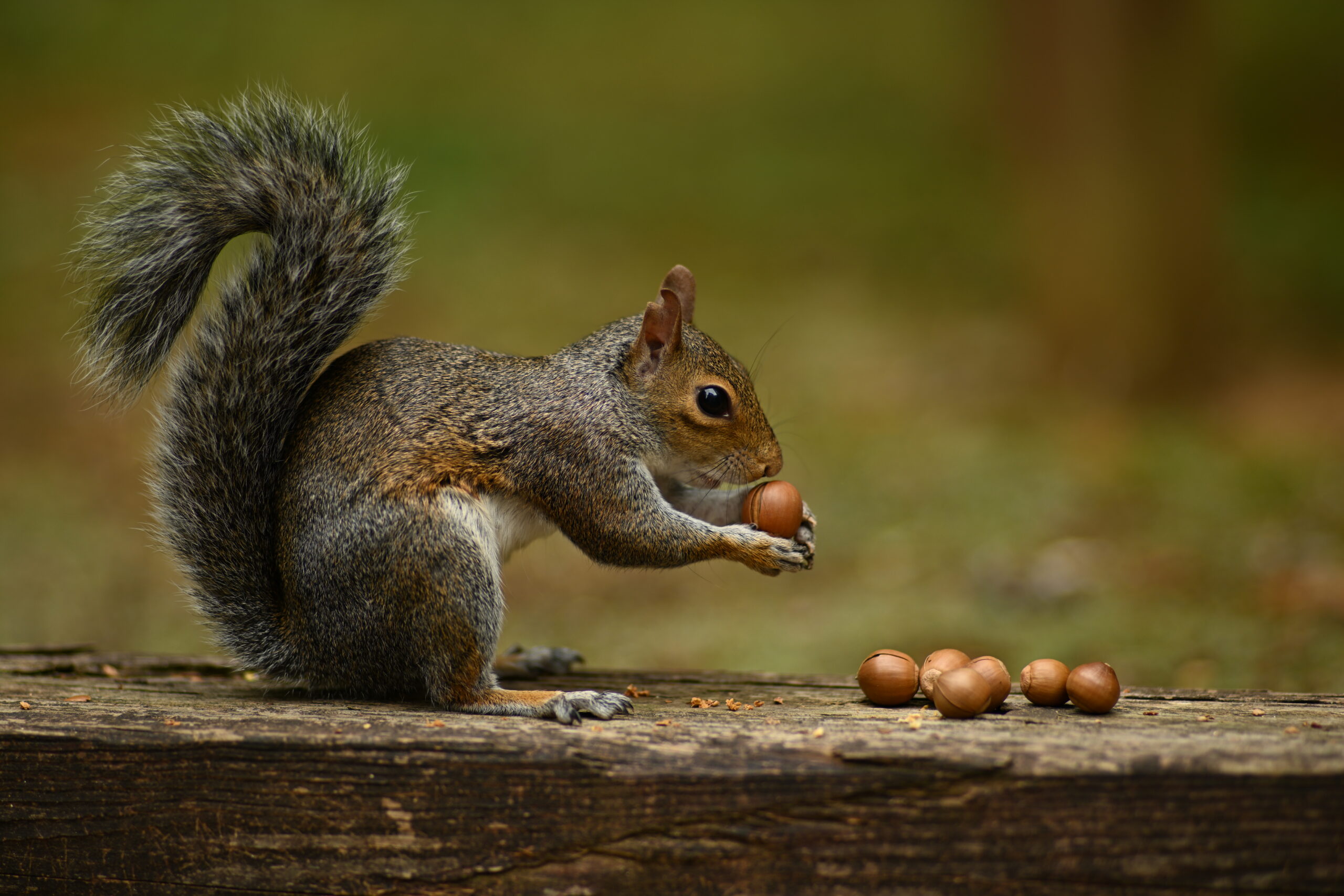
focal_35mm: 135
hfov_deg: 15.2
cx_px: 672
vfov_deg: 10.2
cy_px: 448
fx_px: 5040
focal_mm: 135
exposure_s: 1/250
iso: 64
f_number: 1.8
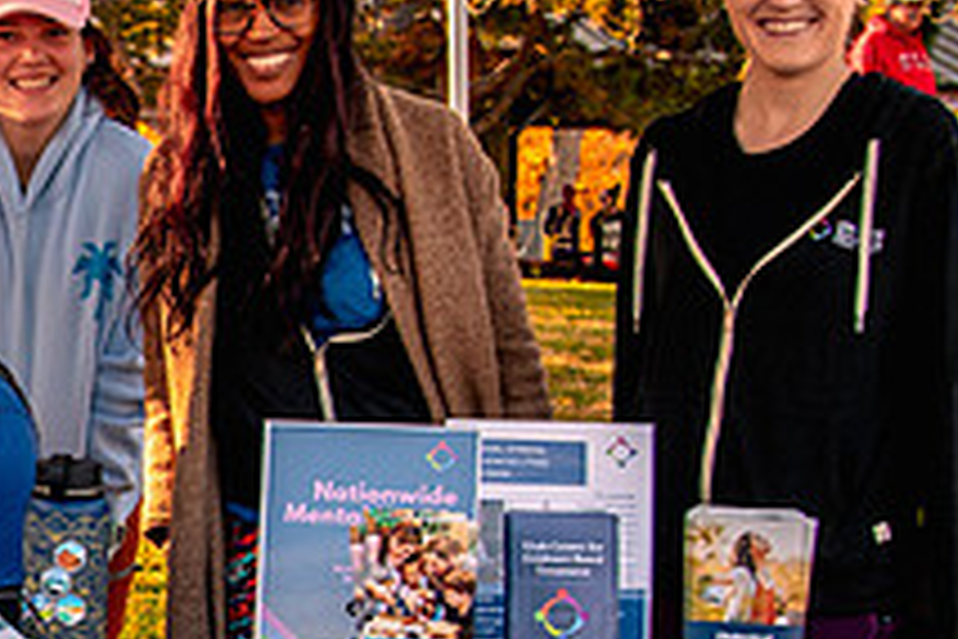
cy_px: 594
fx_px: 2475
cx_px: -259
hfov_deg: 20.2
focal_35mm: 93
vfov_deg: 14.5
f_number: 6.3
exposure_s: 1/320
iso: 800
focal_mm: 24
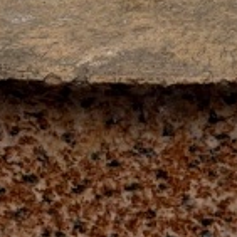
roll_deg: +1.8
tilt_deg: -22.6
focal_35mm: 362
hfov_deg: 4.8
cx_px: 294
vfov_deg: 4.6
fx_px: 2804
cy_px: -529
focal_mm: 6.76
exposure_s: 1/50
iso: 100
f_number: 1.78
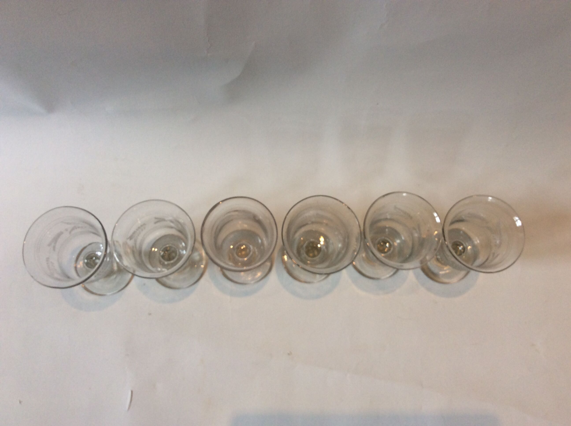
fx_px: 527
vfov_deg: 44.1
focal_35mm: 32
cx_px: 286
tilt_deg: -76.0
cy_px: 213
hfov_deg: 56.9
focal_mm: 3.3
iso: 50
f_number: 2.4
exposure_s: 1/50
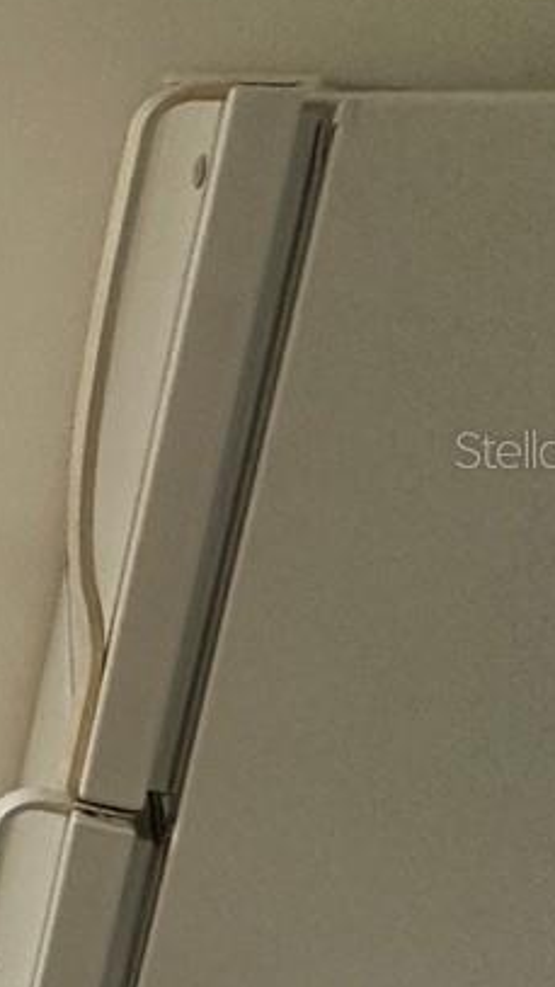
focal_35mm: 60
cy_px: 449
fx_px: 1569
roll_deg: +0.2
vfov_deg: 34.9
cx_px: -1255
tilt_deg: -11.7
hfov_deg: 10.4
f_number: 2.2
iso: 160
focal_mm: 2.22
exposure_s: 1/120
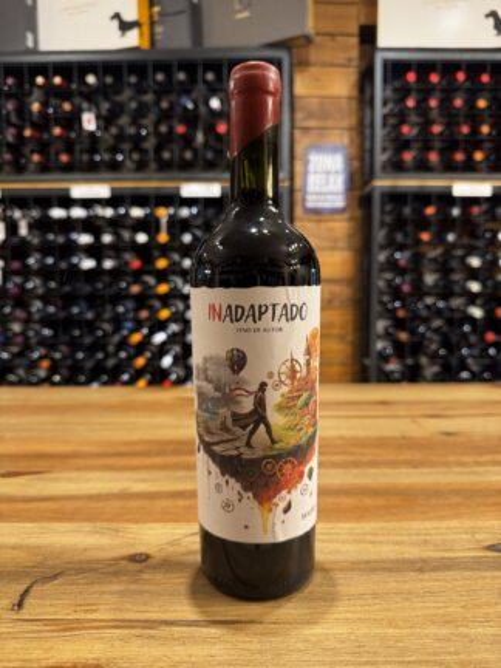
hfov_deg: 56.8
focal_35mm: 24
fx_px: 463
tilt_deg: -5.6
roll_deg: +0.4
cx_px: 250
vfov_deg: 71.6
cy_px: 334
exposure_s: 1/50
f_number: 1.78
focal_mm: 6.76
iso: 320
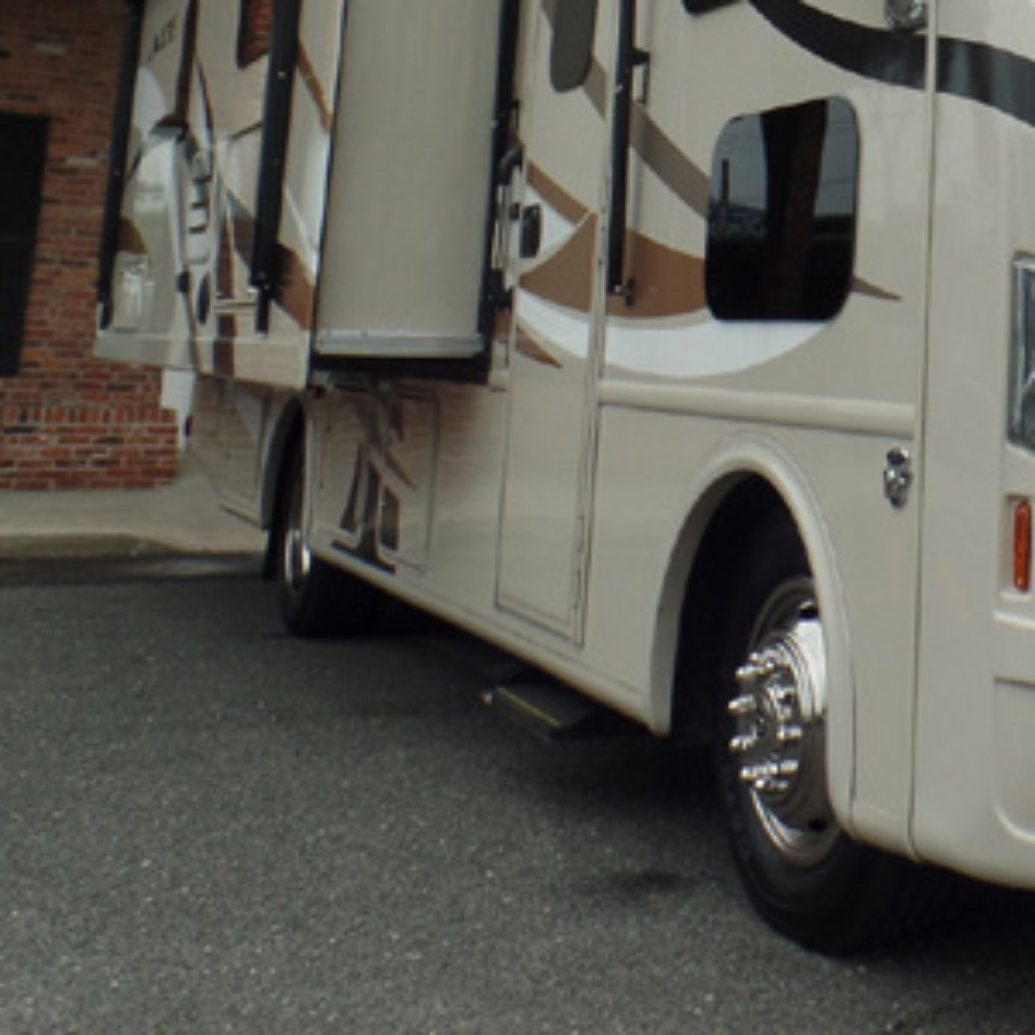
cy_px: 21
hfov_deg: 29.0
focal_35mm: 54
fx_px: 1827
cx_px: 1100
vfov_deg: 29.7
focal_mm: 4.1
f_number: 3.2
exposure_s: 1/250
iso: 80
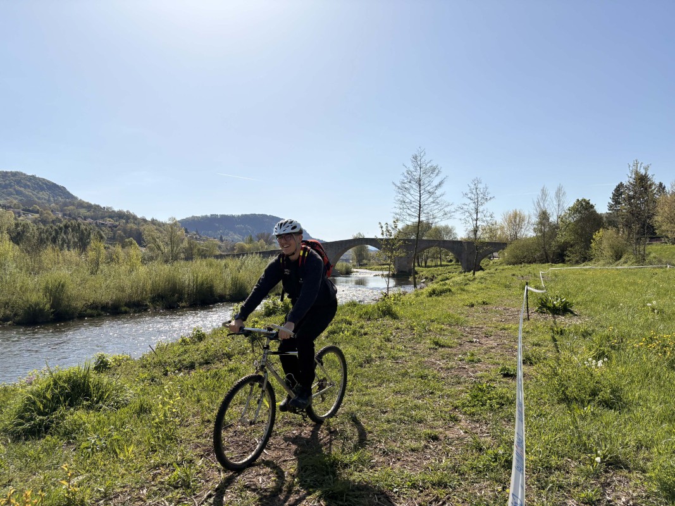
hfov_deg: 67.3
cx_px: 338
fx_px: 507
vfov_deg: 53.1
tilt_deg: +1.4
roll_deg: +1.2
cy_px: 253
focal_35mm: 26
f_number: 1.6
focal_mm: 5.96
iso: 50
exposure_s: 1/7813
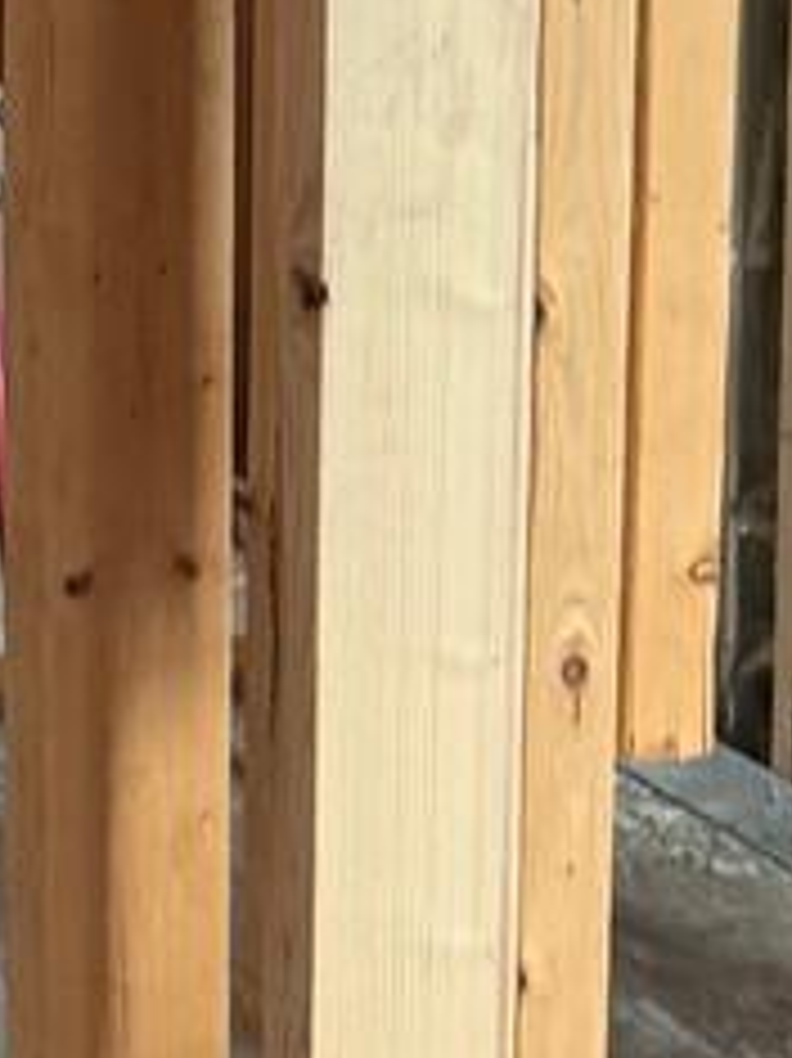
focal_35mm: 157
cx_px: -1418
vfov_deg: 12.3
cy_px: -194
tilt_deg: -8.1
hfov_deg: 8.3
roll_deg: +0.9
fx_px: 4794
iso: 320
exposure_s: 1/60
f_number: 1.78
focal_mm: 6.76
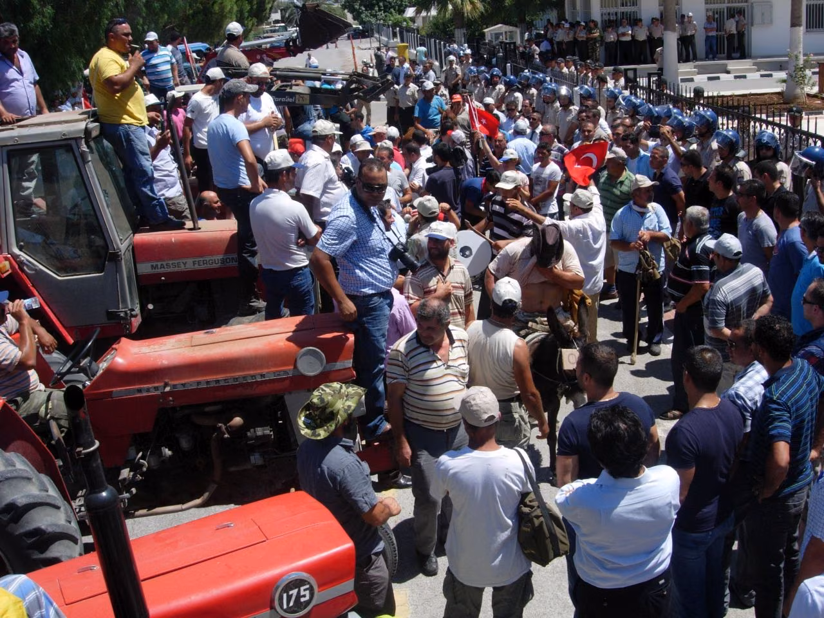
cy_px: 309
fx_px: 905
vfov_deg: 37.7
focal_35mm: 38
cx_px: 412
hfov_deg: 49.0
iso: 64
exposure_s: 1/683
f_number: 4.8
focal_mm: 7.8
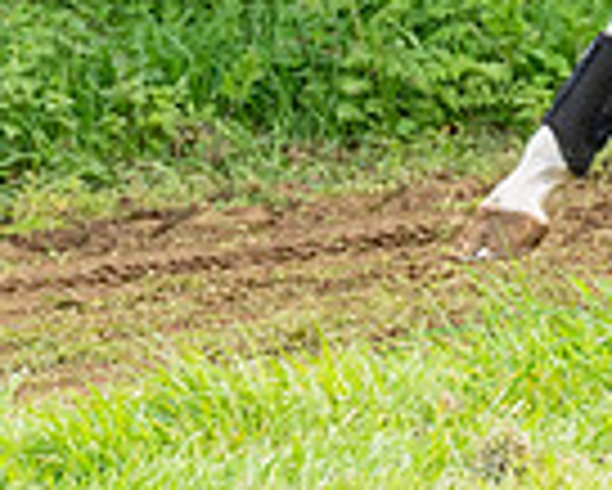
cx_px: 1156
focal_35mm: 577
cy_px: -253
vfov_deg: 2.7
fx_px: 10459
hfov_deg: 3.3
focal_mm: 98
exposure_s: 1/1250
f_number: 4
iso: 400
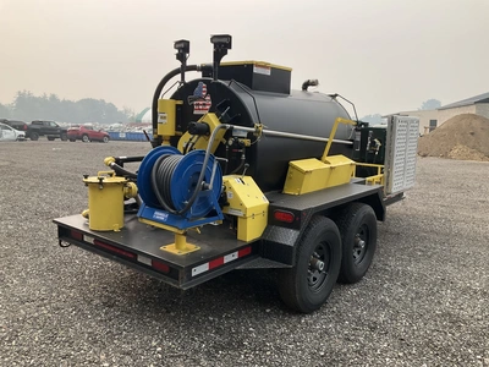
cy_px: 184
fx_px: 410
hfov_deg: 61.7
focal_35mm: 29
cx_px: 244
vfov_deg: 48.2
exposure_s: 1/929
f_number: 1.8
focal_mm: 3
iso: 25
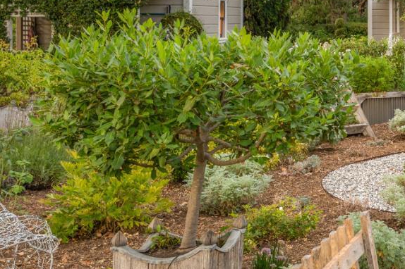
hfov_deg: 26.4
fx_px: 773
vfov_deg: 19.4
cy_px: 27
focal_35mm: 69
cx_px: 472
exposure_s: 1/8
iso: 400
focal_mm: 26.3
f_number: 7.1
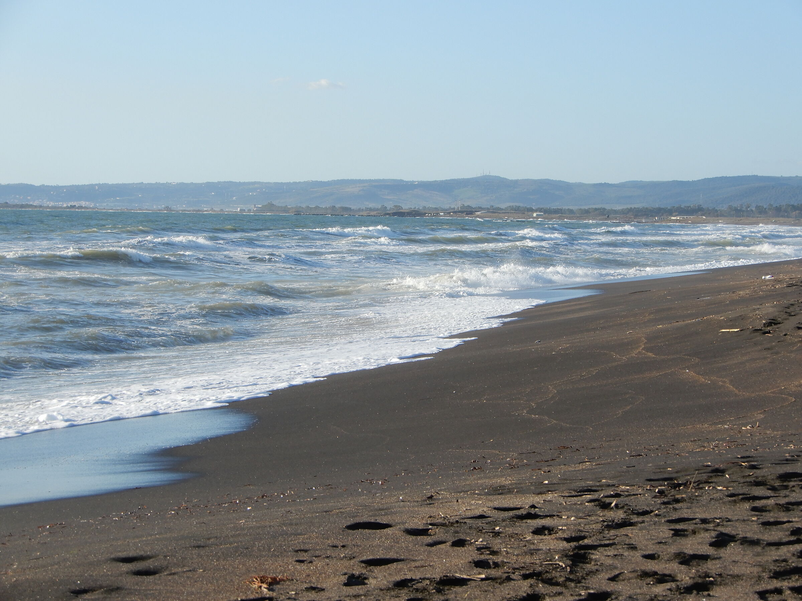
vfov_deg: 14.1
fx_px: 2433
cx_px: 401
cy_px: 300
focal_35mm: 105
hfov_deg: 18.7
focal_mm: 18.7
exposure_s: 1/400
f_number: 5
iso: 80
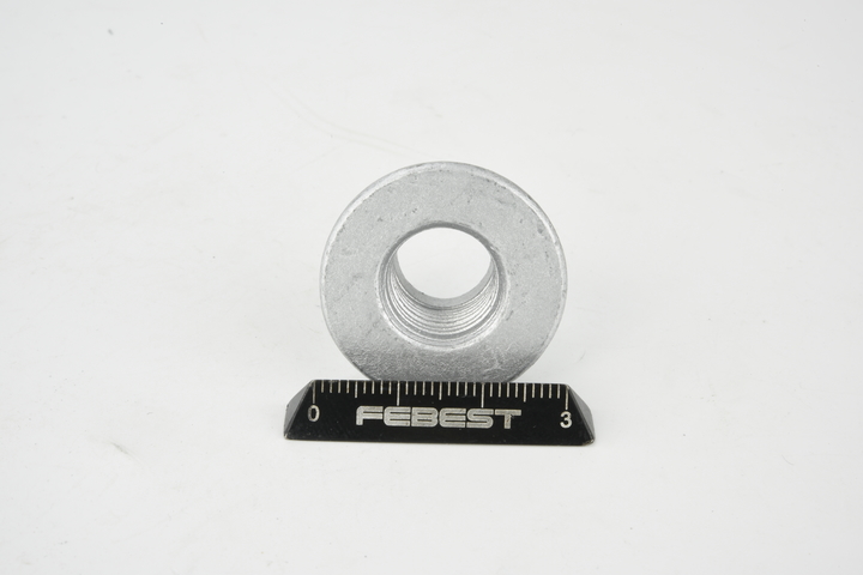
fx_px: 1438
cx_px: 432
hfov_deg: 33.4
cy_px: 288
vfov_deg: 22.6
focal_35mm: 60
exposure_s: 1/2.5
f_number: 36
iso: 100
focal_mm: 60
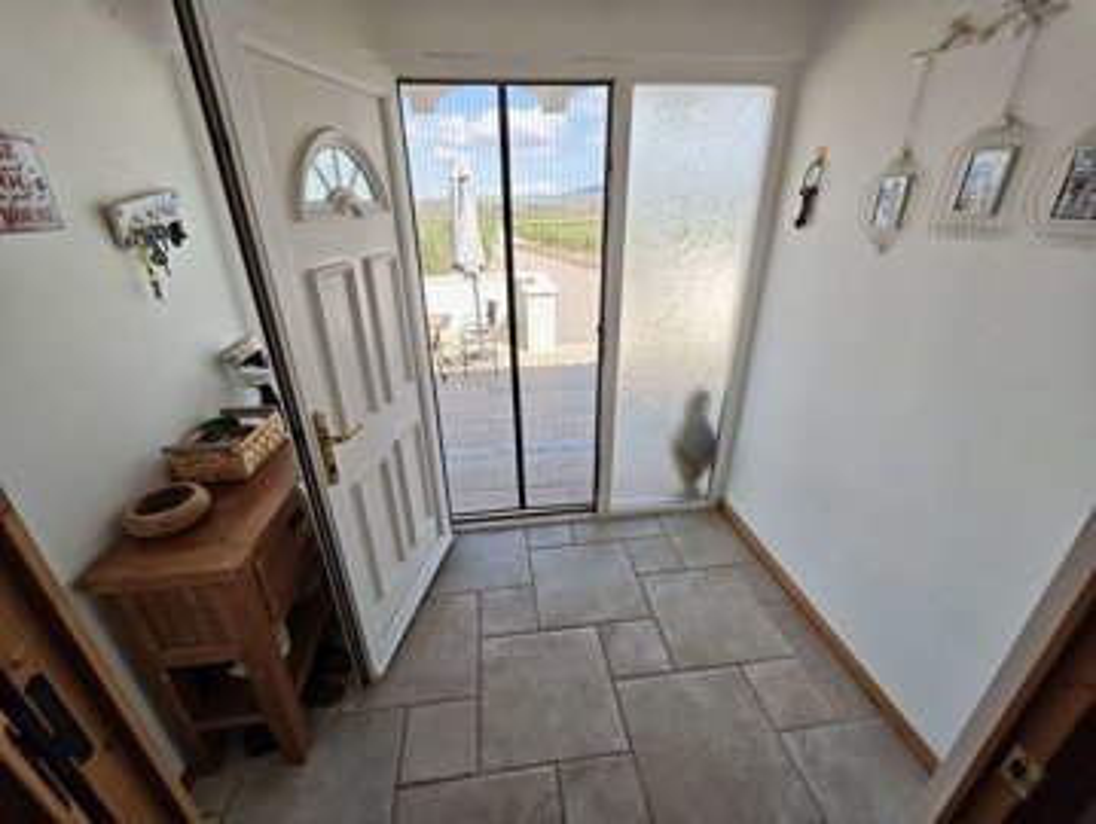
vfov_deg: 85.8
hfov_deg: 102.0
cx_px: 548
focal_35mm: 14
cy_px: 412
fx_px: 444
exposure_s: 1/245
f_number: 2.2
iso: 50
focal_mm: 2.16
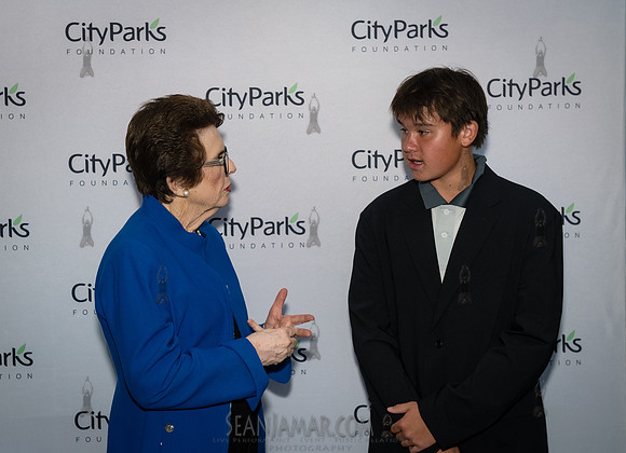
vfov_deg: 19.0
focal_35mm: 76
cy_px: 220
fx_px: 1352
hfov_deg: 26.0
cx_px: 263
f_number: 5
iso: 4000
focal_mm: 62
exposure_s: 1/320
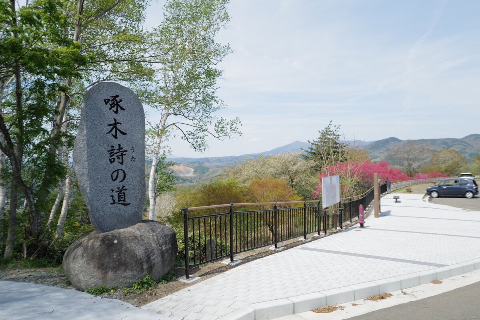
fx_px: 373
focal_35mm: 28
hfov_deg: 65.5
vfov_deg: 46.4
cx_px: 240
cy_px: 160
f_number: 5
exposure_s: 1/320
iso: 100
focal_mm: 28
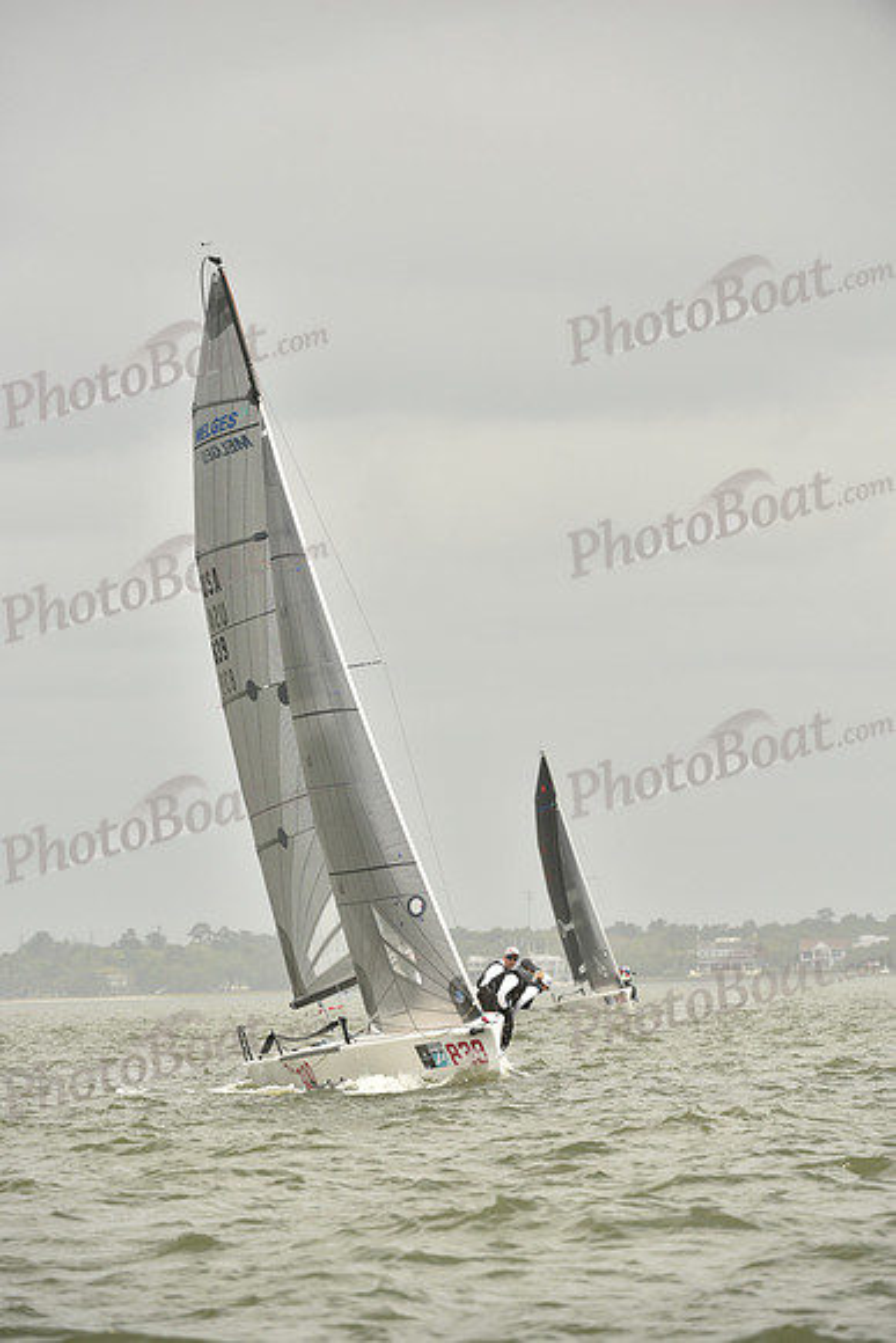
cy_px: 672
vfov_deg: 7.9
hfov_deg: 5.3
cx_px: 448
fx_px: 9700
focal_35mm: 260
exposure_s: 1/1250
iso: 320
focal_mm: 260
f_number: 7.1
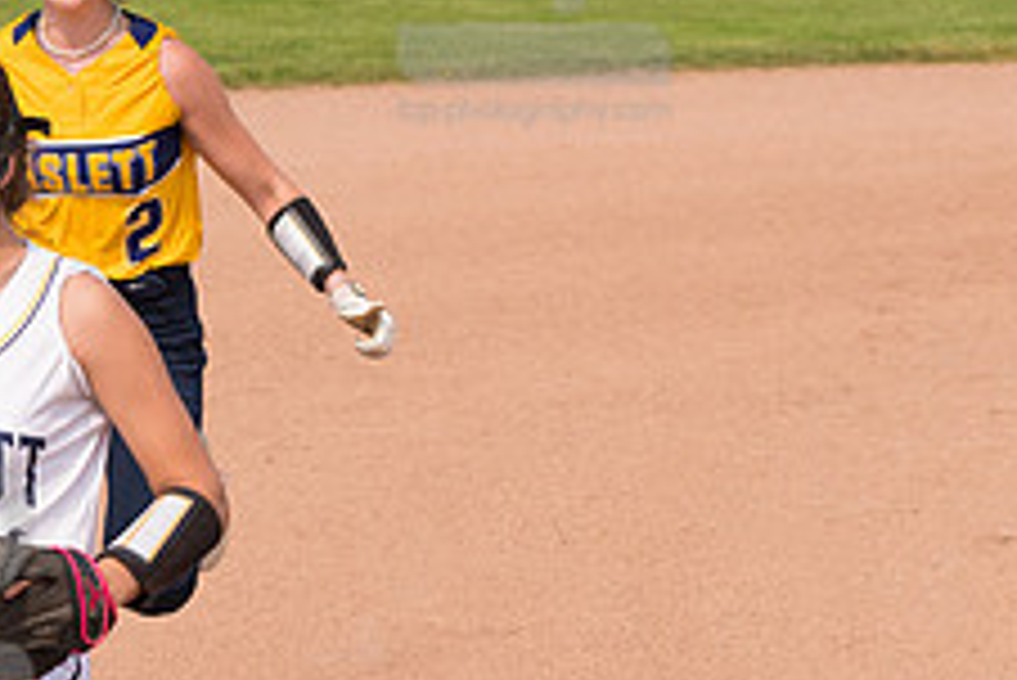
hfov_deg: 7.6
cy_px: 585
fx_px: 7604
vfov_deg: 5.1
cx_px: -104
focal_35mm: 269
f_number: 5.6
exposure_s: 1/1600
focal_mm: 70
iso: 320
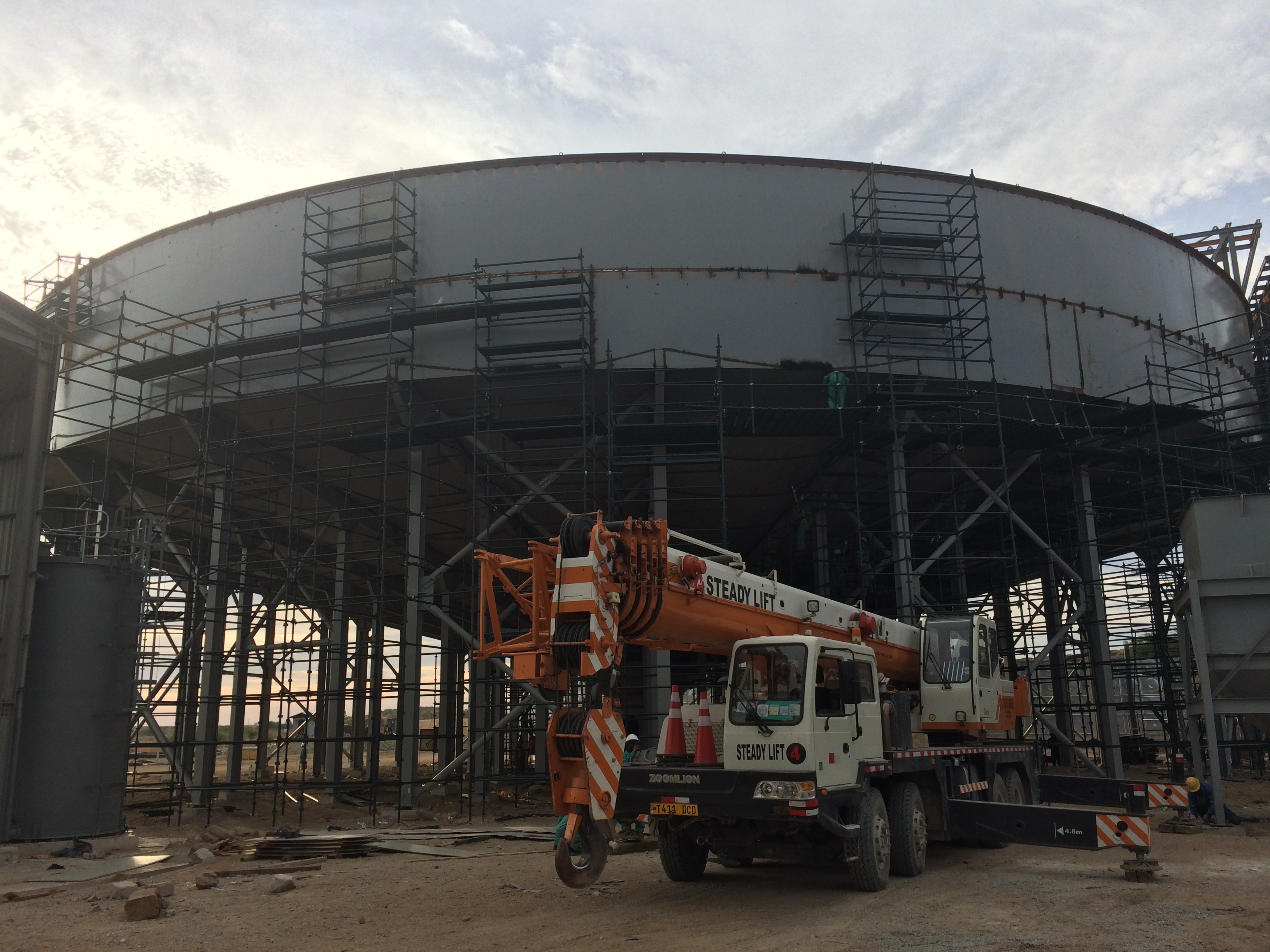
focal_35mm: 29
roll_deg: +2.0
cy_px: 476
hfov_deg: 61.7
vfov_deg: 48.2
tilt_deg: +12.5
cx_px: 635
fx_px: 1064
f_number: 2.2
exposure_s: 1/1208
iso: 32
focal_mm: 4.15
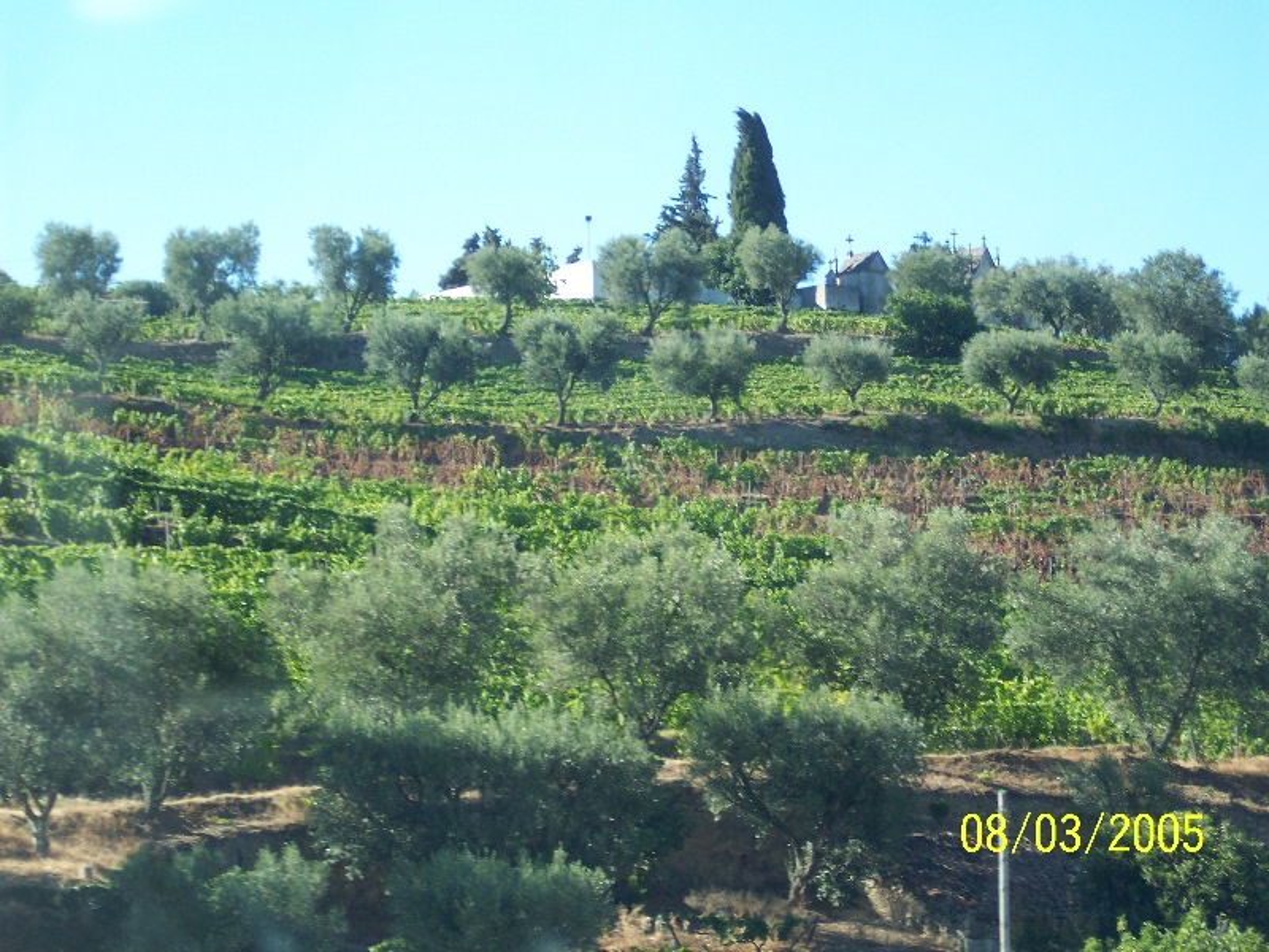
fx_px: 4179
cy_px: 476
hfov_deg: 17.3
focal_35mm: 114
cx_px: 634
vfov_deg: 13.0
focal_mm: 24
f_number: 4.8
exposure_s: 1/180
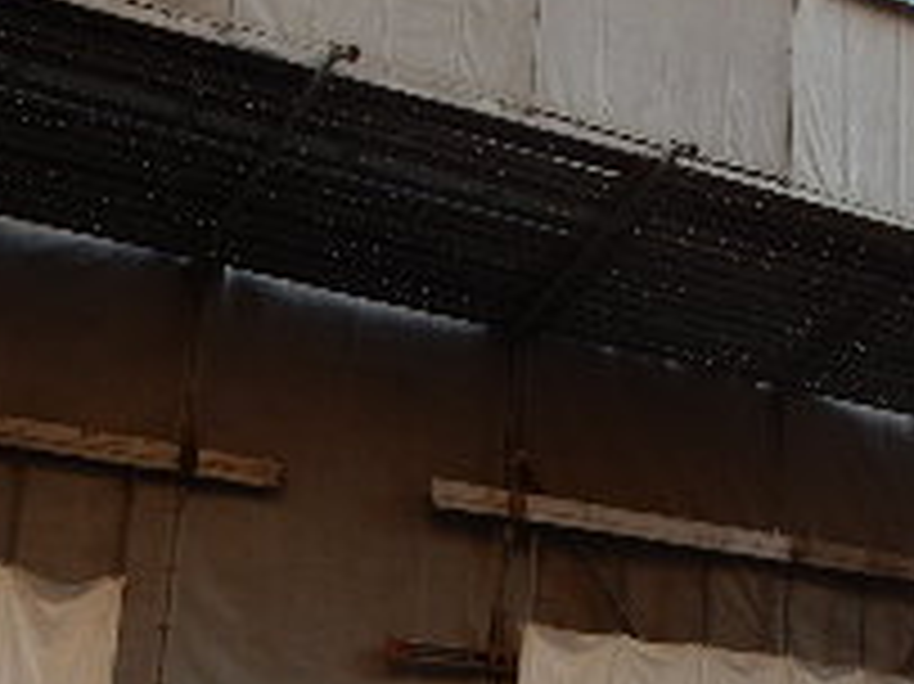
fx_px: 2085
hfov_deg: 23.9
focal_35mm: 79
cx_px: 864
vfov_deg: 18.6
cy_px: 378
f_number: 3.7
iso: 125
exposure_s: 1/80
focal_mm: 4.5
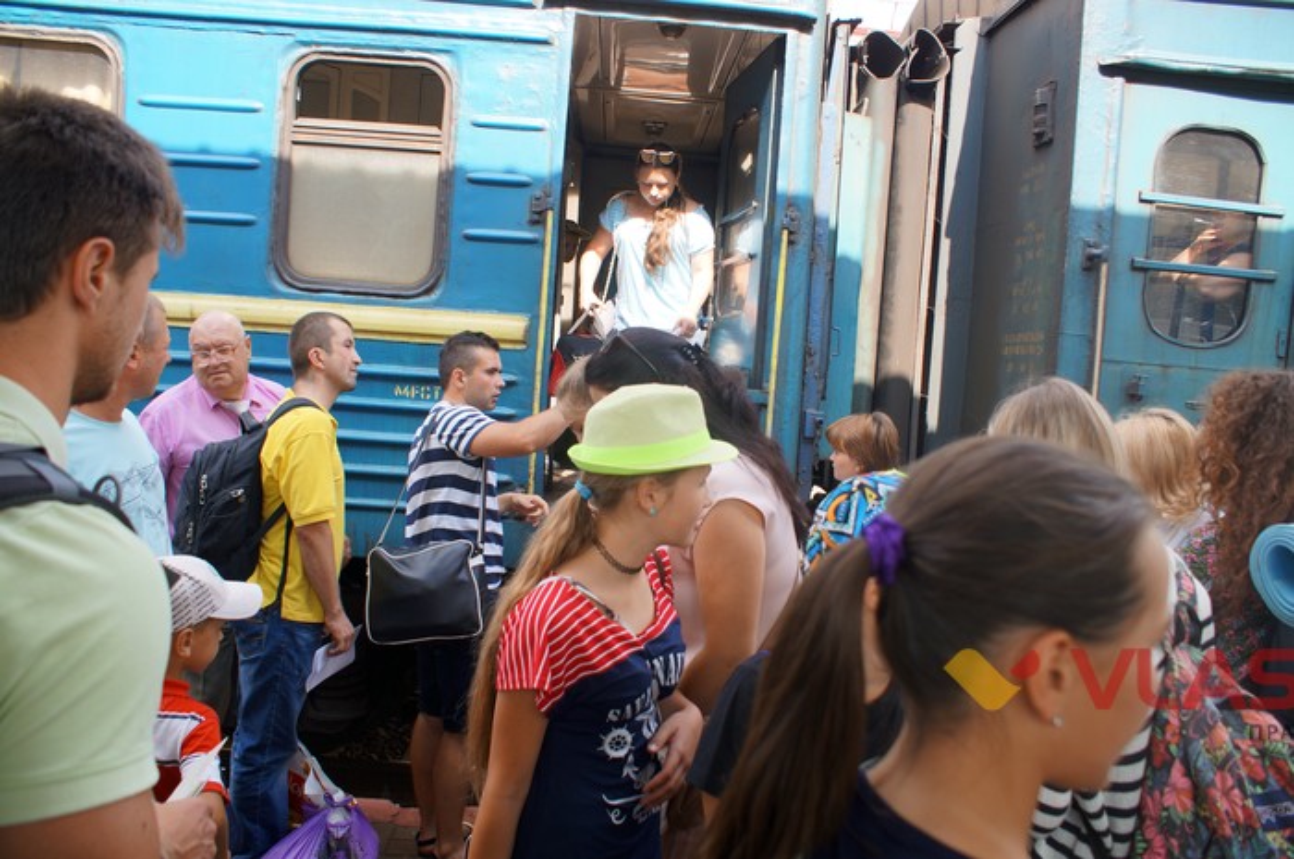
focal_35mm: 30
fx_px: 1077
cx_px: 647
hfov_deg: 62.0
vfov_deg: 43.5
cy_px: 430
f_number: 4
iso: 100
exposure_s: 1/160
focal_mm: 20
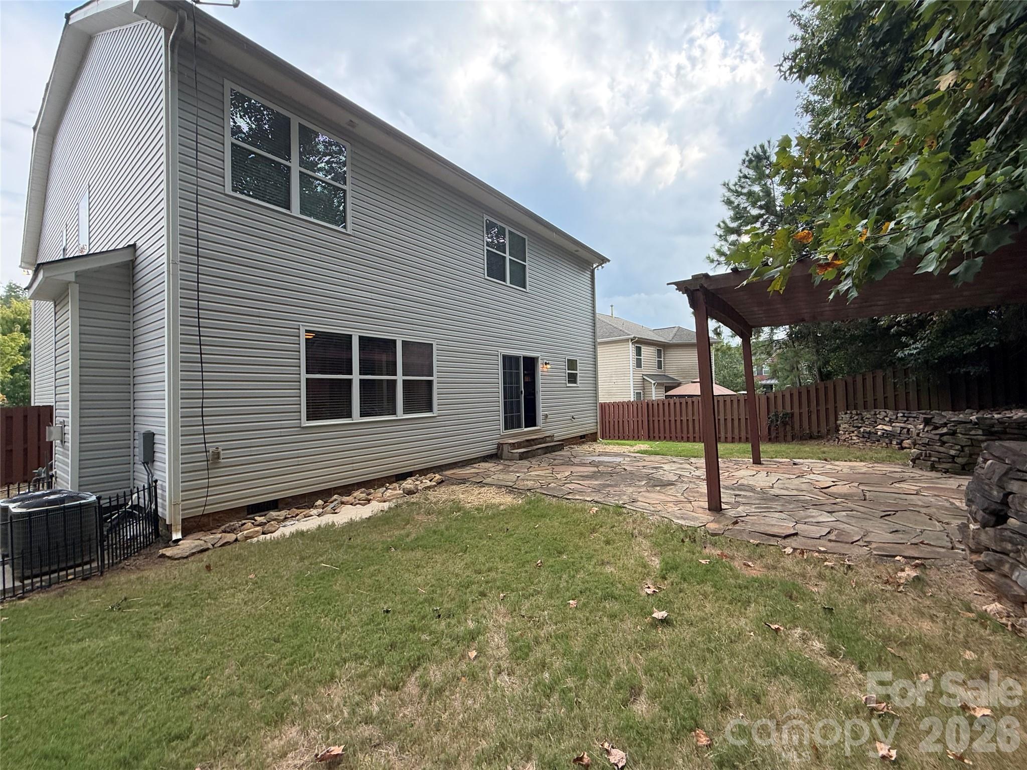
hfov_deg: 102.1
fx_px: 415
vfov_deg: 85.7
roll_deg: +2.1
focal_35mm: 14
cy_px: 385
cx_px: 514
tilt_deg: +1.9
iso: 64
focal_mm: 2.22
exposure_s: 1/214
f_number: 2.2
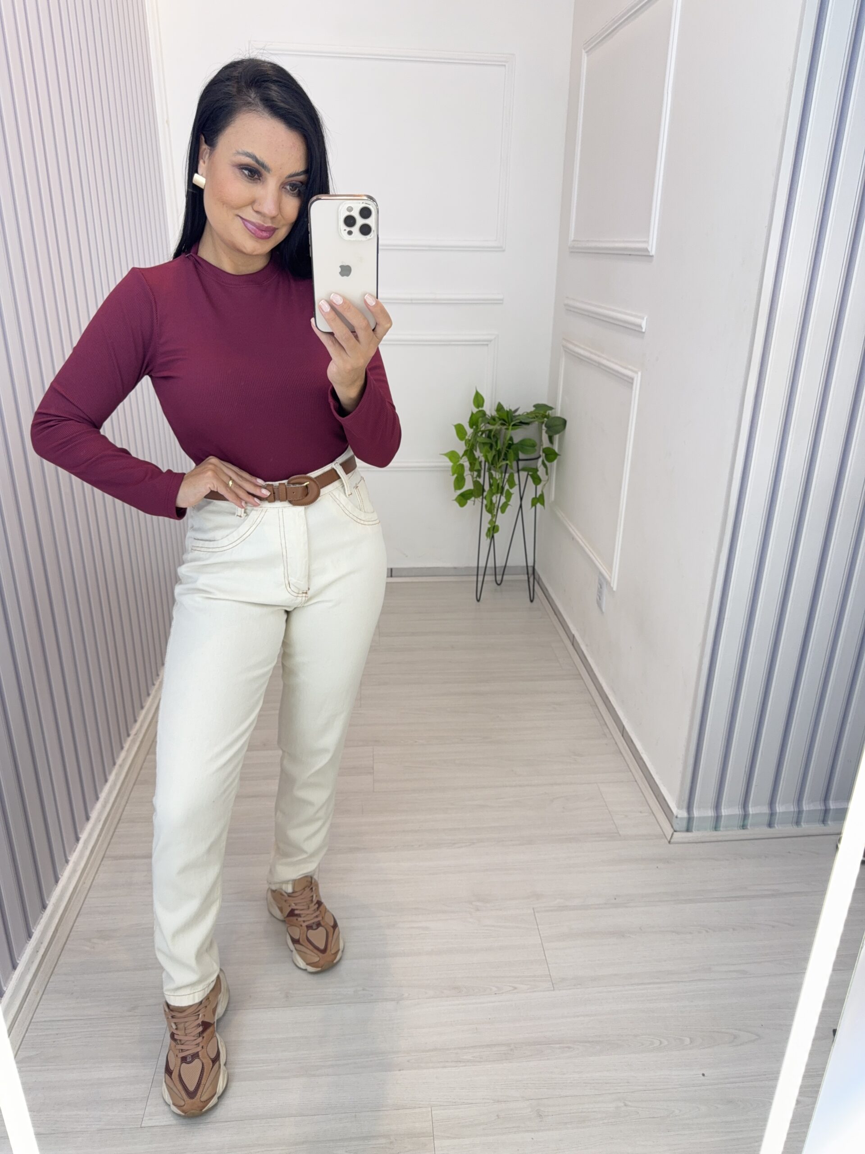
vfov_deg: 71.6
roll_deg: -2.0
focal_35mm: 24
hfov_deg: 56.8
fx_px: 800
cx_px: 432
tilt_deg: -23.9
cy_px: 577
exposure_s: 1/127
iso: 50
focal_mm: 6.76
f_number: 1.78
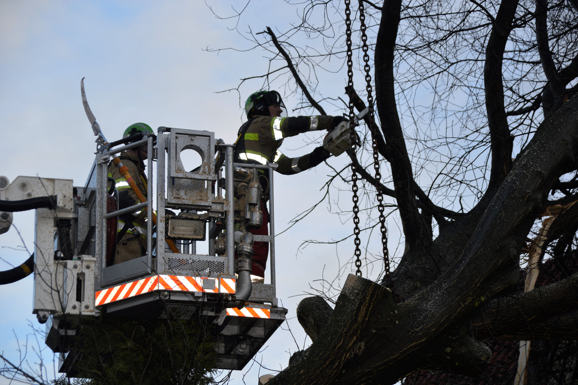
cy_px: 192
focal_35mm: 105
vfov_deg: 13.0
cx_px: 289
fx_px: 1684
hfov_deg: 19.5
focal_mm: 70
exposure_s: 1/160
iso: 100
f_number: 6.3
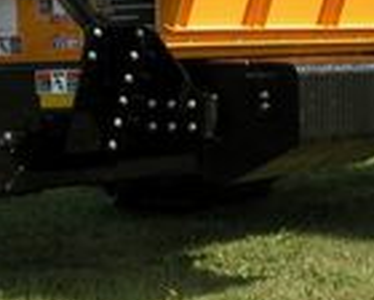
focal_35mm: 122
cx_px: 208
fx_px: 1350
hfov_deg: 15.8
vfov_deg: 12.4
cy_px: -55
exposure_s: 1/326
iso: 100
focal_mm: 8.9
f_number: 5.6
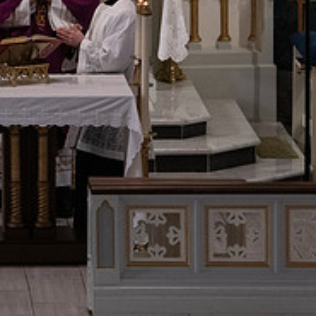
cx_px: -120
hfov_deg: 4.8
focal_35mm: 360
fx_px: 3718
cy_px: 71
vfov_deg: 4.9
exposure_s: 1/100
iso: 4000
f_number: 9
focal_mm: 135
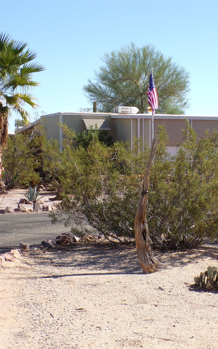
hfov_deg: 16.2
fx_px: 761
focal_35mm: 80
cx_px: 176
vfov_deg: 25.8
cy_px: 173
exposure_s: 1/320
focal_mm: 10.1
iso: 80
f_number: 5.3
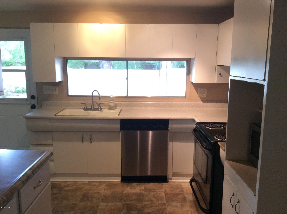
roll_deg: -2.9
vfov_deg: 44.1
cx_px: 144
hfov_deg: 56.9
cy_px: 107
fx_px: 265
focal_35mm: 32
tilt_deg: -10.3
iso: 80
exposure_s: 1/24
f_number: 2.4
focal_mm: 3.3
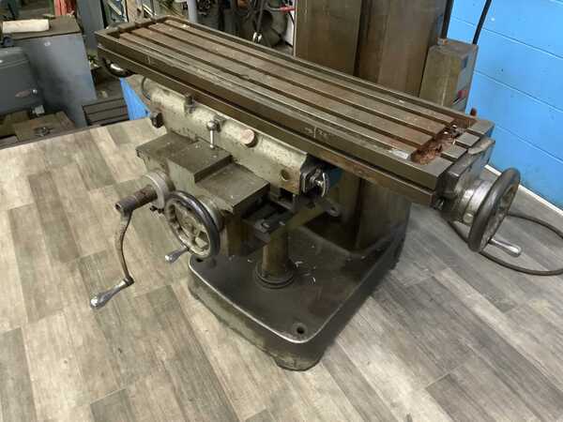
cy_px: 211
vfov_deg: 48.2
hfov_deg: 61.7
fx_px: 472
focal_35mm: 29
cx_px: 282
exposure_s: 1/40
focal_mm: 3
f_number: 1.8
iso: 250
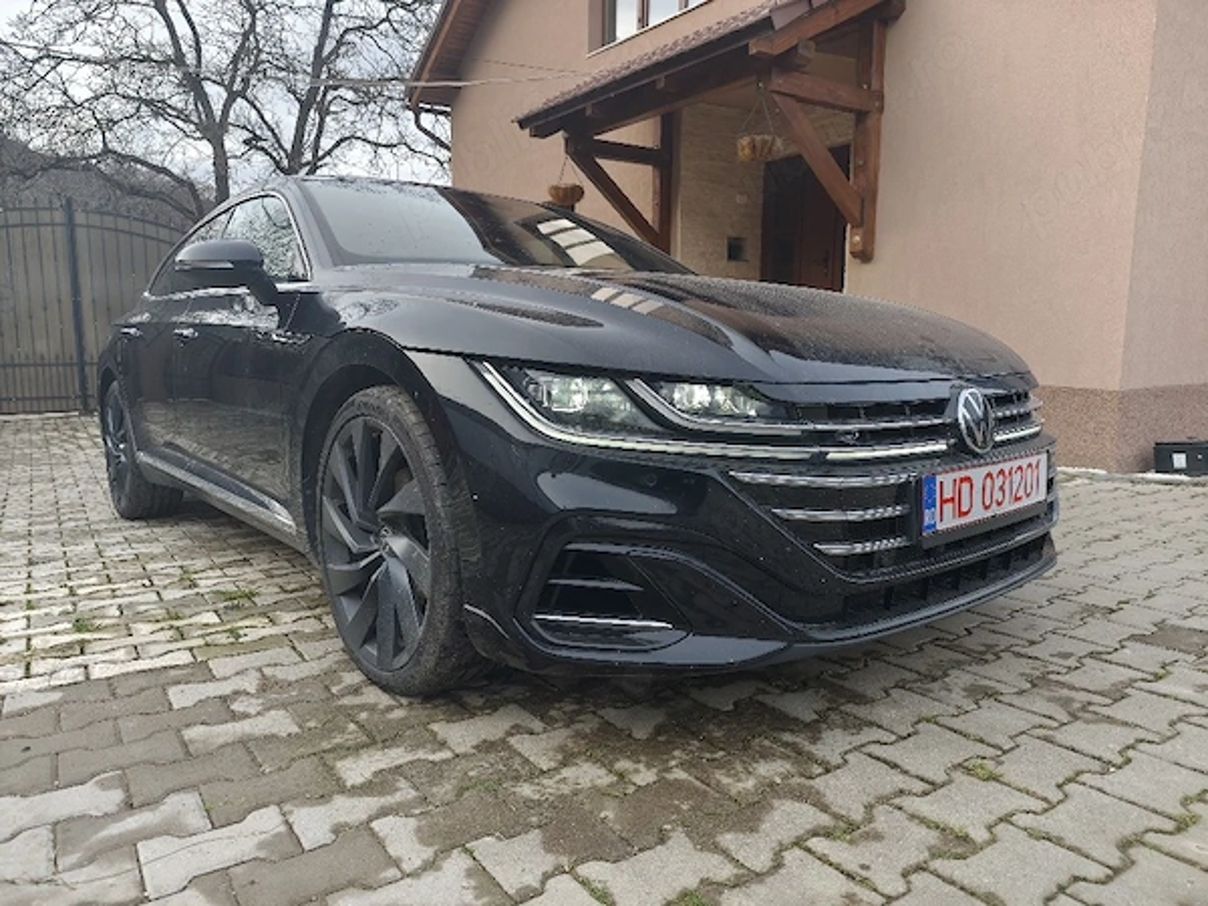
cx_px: 604
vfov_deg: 58.9
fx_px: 803
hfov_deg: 73.9
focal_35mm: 23
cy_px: 453
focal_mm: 6.19
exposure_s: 1/100
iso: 125
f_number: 1.65
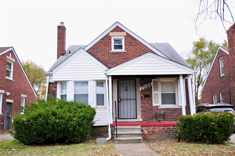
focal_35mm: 33
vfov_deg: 39.9
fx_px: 215
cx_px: 118
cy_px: 78
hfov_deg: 57.3
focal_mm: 22
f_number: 4.5
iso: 400
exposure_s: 1/160
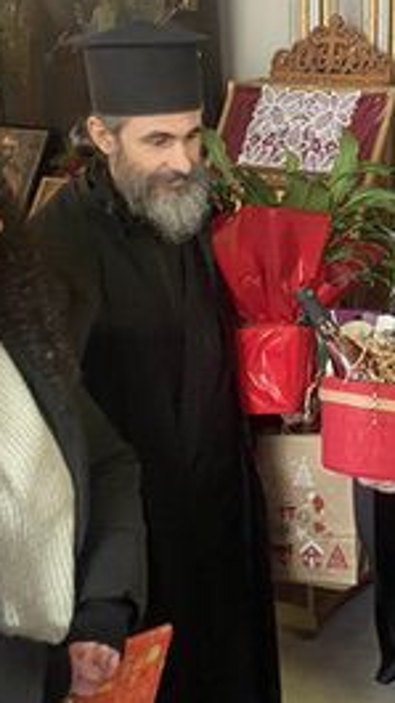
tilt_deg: -12.2
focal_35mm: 50
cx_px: 435
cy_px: 285
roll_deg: -1.7
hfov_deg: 22.6
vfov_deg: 41.2
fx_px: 931
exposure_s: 1/25
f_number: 1.8
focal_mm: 4.25
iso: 640
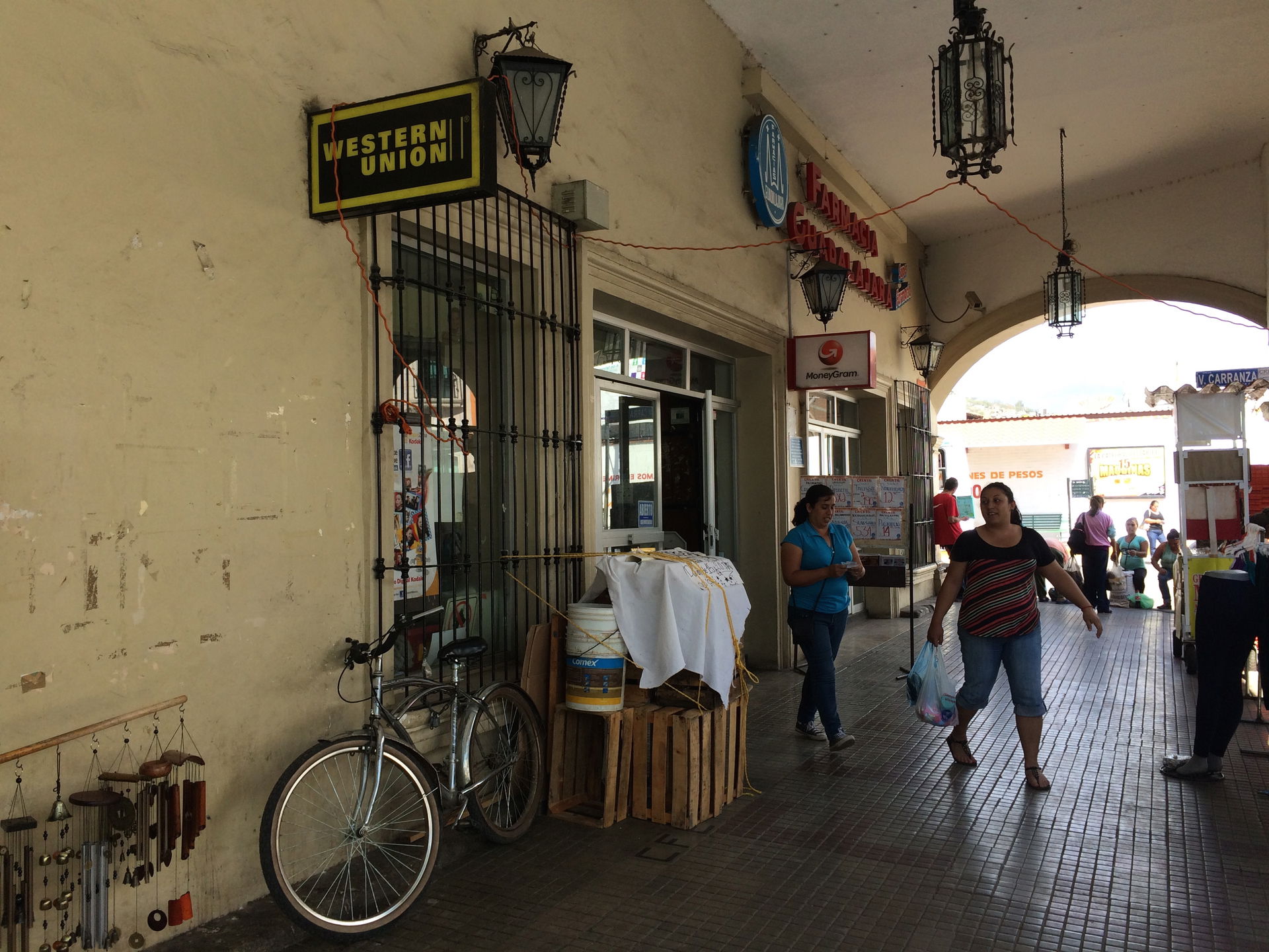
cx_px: 634
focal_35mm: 29
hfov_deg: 61.7
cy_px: 476
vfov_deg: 48.2
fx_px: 1063
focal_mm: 4.15
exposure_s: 1/366
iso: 32
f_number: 2.2
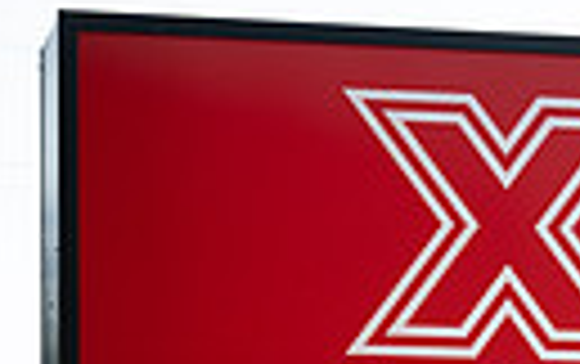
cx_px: 495
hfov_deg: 8.9
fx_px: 3719
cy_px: 840
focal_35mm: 235
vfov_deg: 5.4
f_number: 8
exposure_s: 1/160
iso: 320
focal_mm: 66
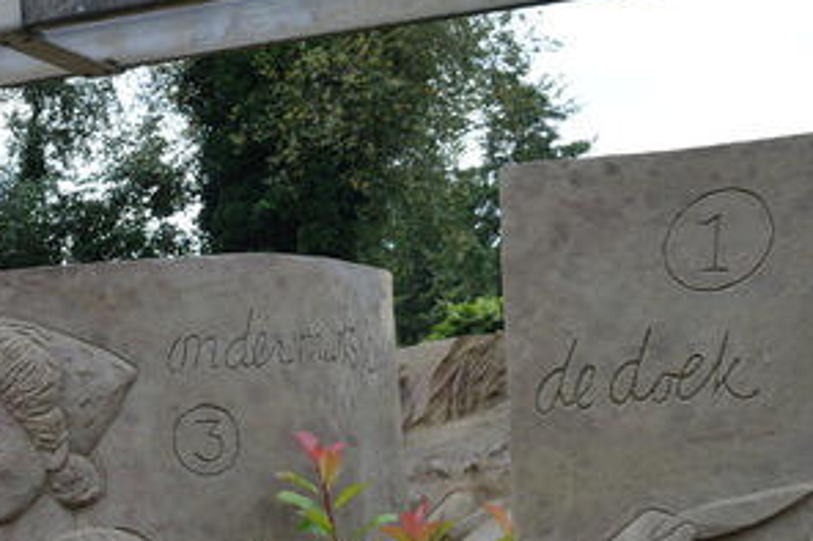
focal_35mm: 73
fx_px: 1648
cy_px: 522
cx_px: -148
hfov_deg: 25.1
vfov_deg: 18.2
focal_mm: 18
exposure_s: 1/125
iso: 110
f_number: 8
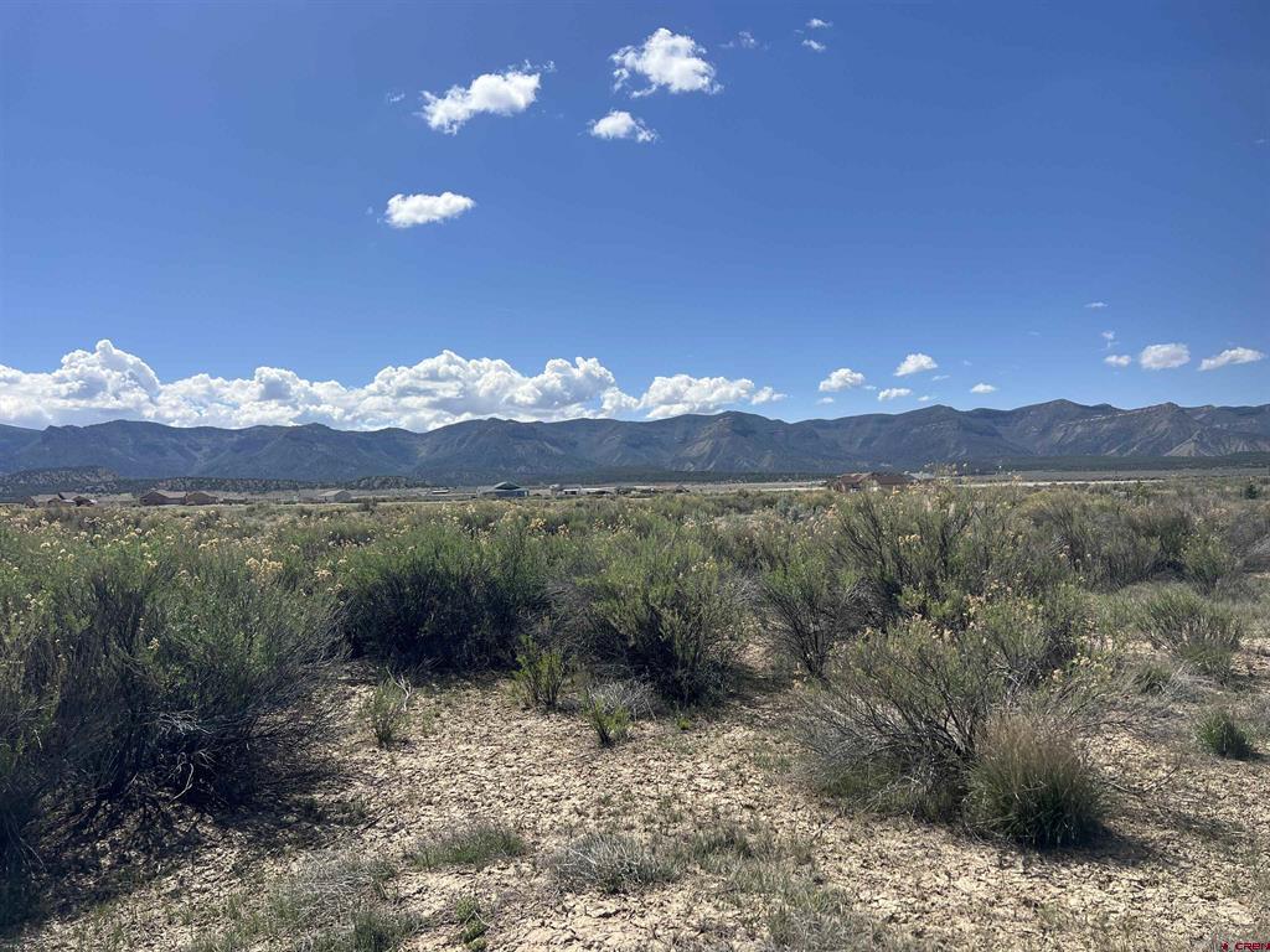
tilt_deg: -0.2
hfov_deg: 67.3
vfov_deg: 53.1
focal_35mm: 26
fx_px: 954
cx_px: 635
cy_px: 476
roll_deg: +2.0
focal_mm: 5.7
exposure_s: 1/6993
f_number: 1.5
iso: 50
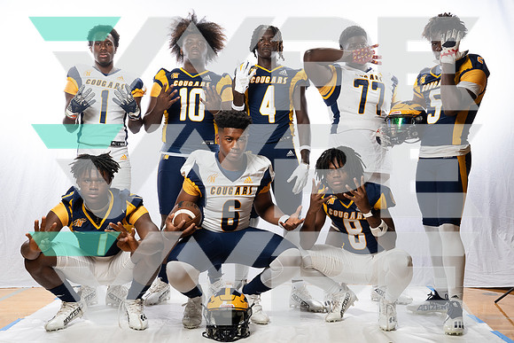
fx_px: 631
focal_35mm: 44
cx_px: 286
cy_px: 165
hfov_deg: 44.3
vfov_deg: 30.4
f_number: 10
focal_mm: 33
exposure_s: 1/250
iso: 1250
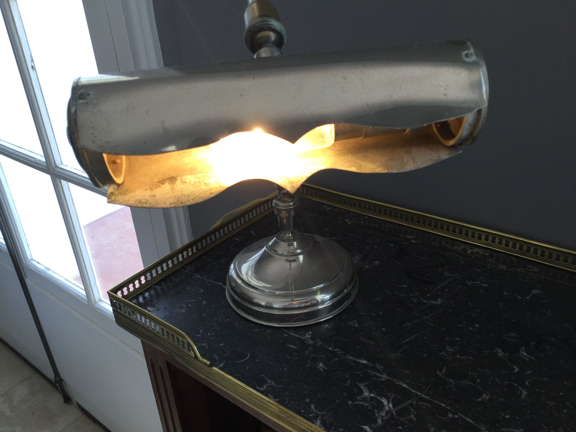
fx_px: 516
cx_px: 288
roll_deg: +2.9
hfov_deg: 58.4
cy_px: 216
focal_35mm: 31
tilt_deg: -29.4
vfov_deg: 45.4
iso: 32
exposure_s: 1/100
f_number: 2.4
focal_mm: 3.3
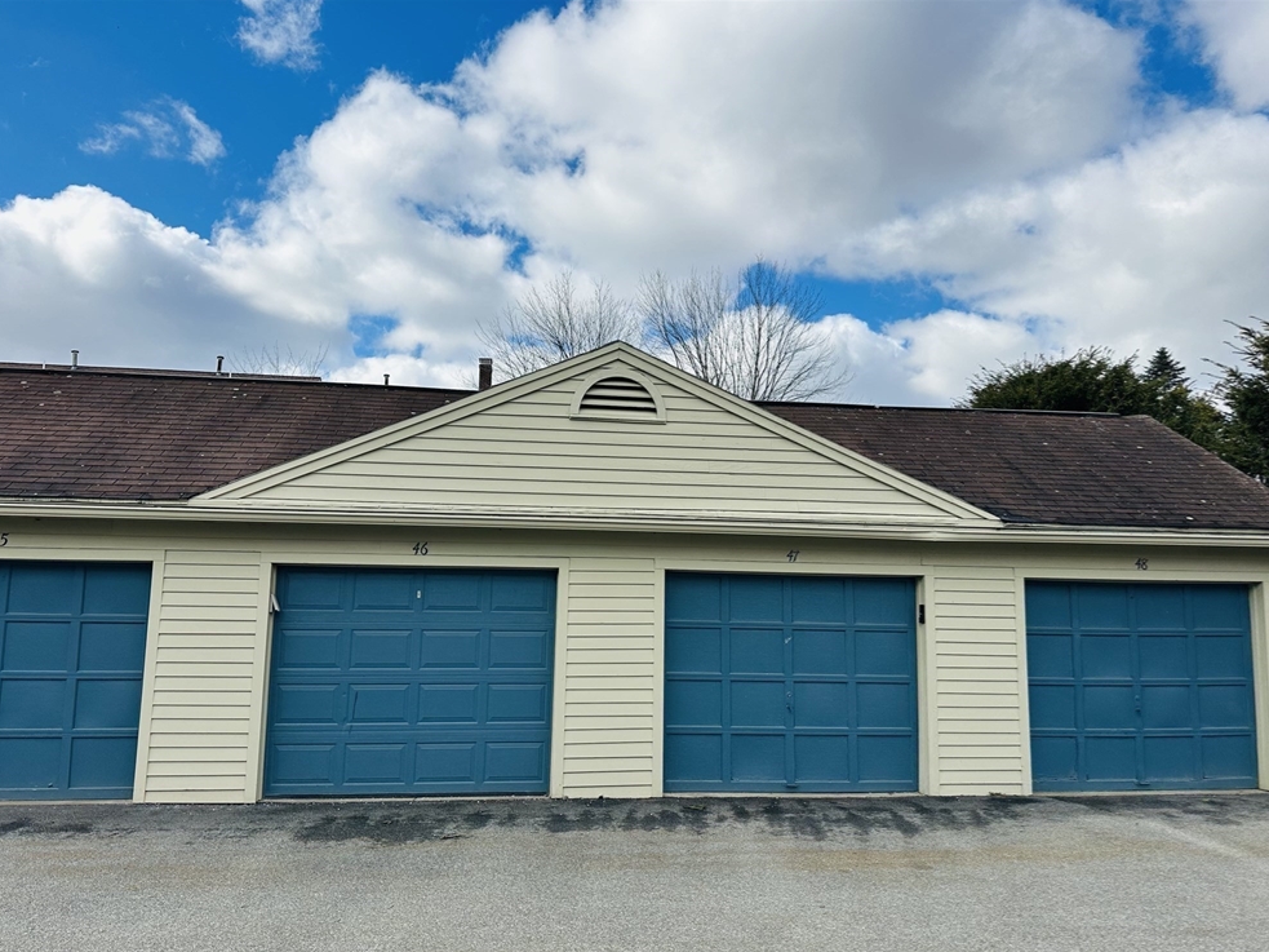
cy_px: 495
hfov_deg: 69.4
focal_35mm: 25
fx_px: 916
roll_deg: -0.6
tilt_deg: +7.5
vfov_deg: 54.9
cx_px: 629
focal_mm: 6.86
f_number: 1.78
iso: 80
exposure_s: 1/5000
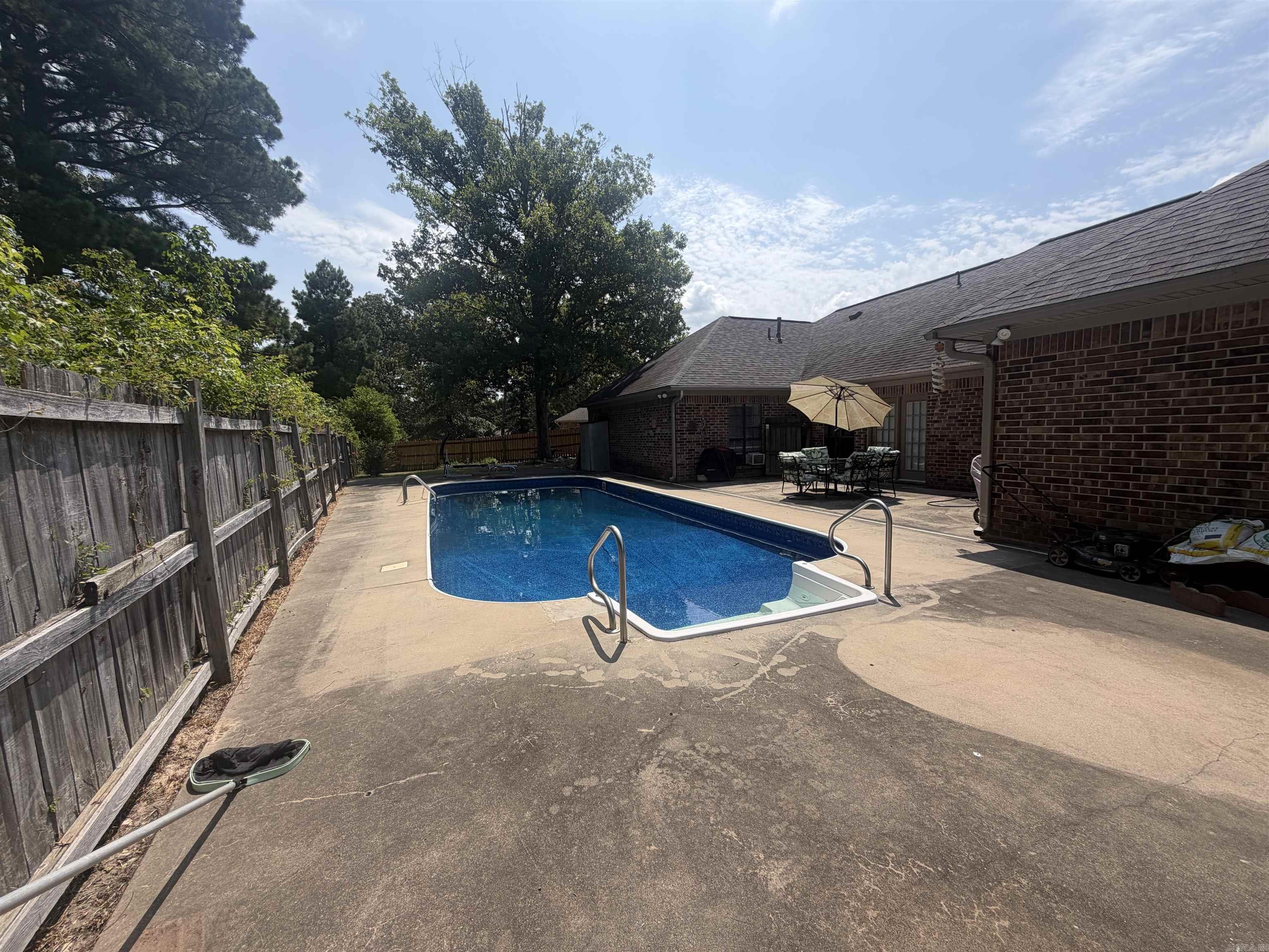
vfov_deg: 85.7
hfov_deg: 102.1
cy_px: 476
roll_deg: +1.7
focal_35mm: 14
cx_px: 634
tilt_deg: -5.4
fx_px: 513
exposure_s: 1/1145
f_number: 2.2
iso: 20
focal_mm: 2.22
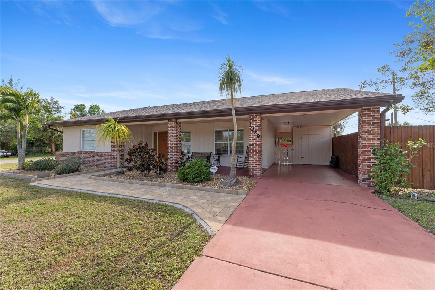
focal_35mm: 15
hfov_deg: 100.4
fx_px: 181
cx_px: 218
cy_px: 145
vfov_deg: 77.3
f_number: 8
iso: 125
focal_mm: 10
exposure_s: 1/250
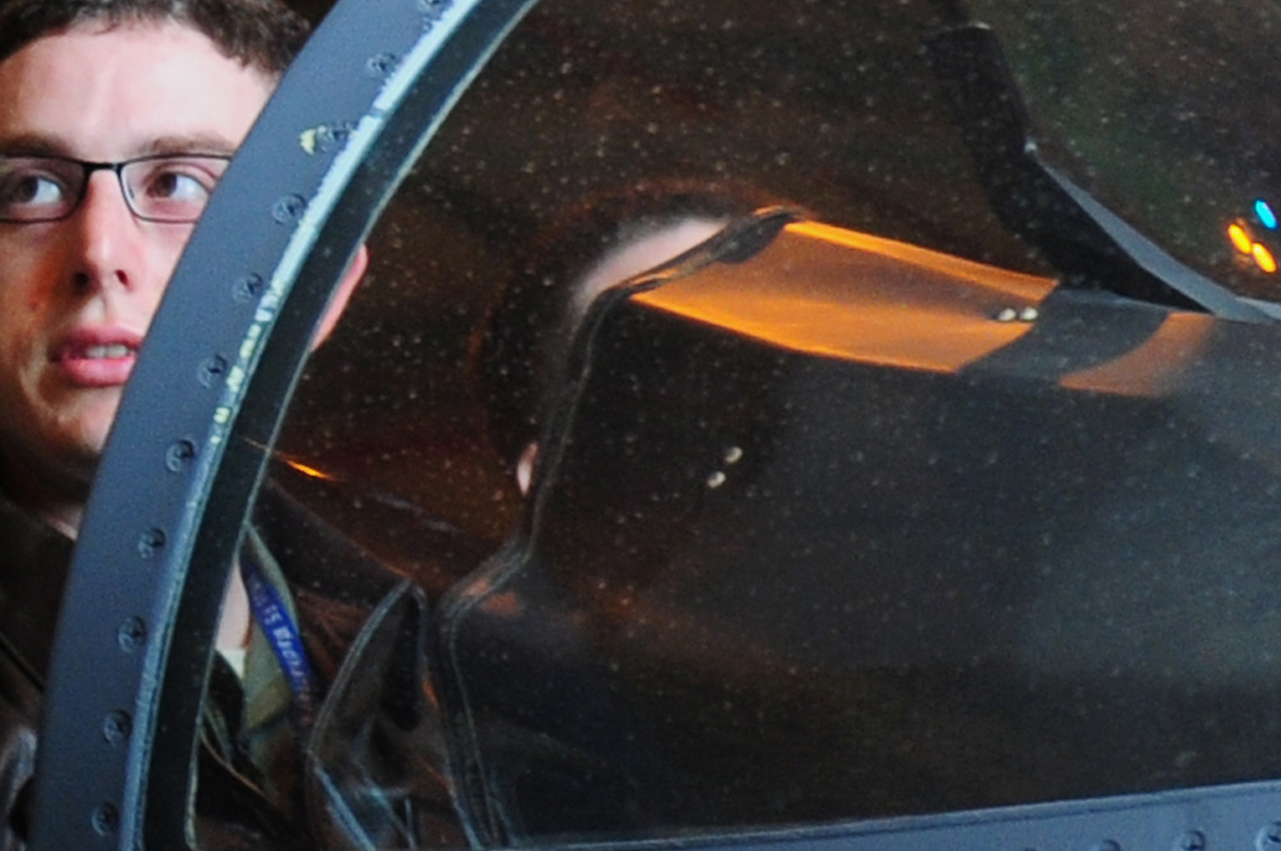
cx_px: -726
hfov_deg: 4.7
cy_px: 424
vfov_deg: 3.1
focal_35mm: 438
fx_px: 15568
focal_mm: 70
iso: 400
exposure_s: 1/60
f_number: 3.5
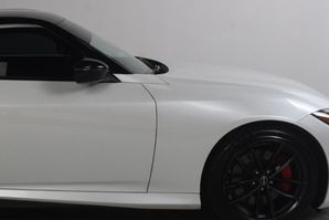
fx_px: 667
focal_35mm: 73
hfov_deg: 26.8
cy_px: 123
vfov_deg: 18.7
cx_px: 35
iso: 100
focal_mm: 23
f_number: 13
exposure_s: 1/160
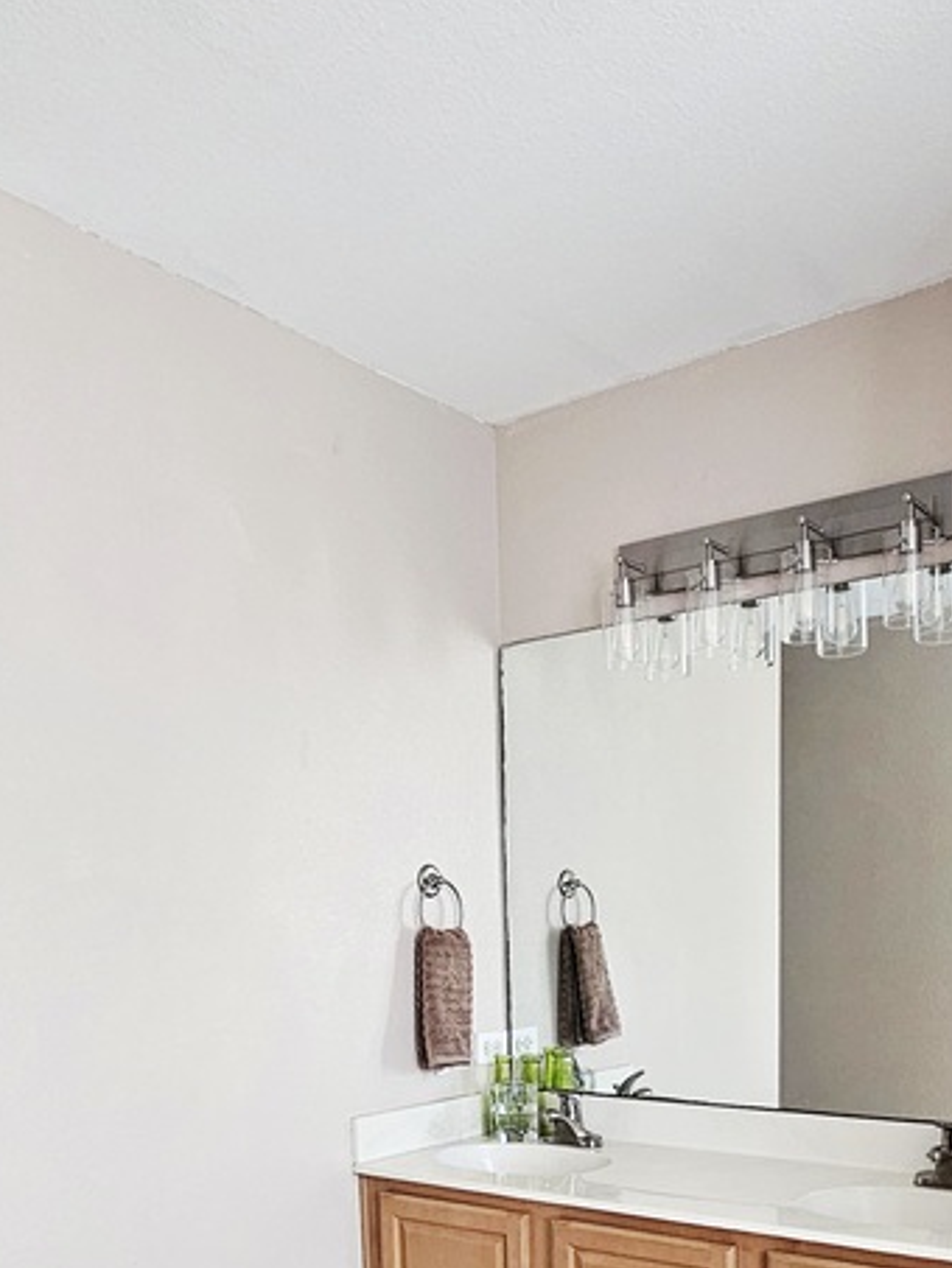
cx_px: 532
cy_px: 1097
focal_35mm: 31
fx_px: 1136
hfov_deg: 45.4
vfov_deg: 52.6
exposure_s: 1/60.2
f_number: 2.2
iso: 160
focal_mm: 2.2
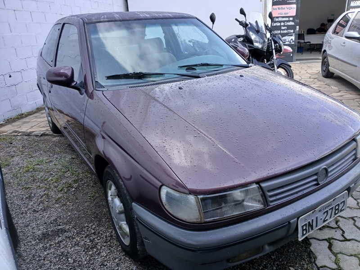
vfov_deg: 53.1
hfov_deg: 67.3
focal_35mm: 26
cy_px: 135
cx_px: 180
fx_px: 270
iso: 20
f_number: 1.8
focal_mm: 3.98
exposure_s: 1/120
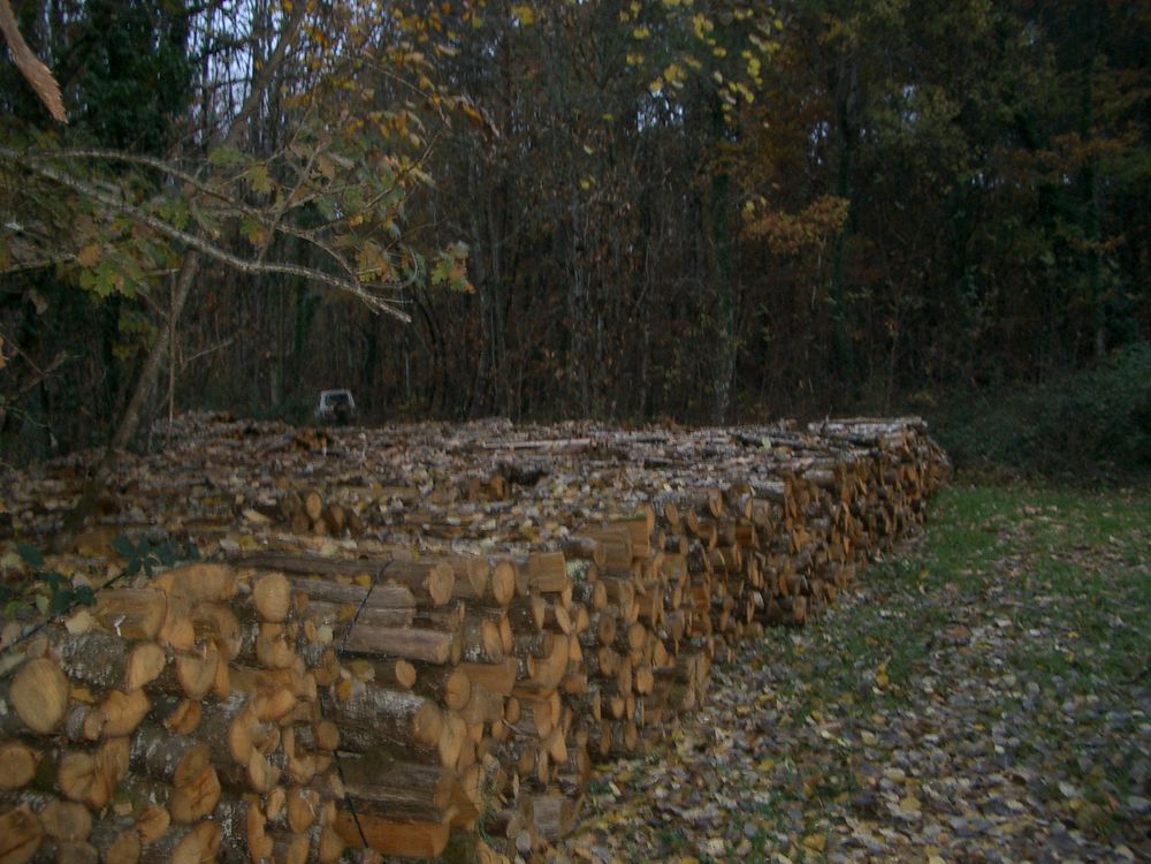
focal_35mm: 35
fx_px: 1164
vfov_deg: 40.7
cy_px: 432
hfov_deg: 52.6
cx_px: 576
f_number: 2.6
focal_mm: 5.8
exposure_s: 1/40
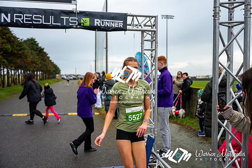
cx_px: 126
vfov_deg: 34.2
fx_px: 273
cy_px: 84
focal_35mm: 39
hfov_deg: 49.5
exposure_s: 1/1250
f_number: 2.8
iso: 180
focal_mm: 39
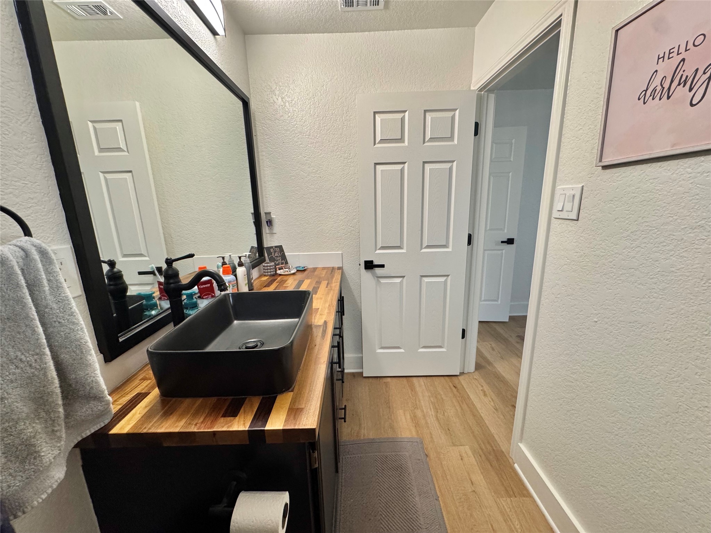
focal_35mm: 14
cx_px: 356
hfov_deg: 102.1
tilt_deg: -14.1
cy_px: 266
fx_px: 288
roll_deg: +2.4
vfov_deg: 85.7
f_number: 2.2
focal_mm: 2.22
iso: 250
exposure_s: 1/120
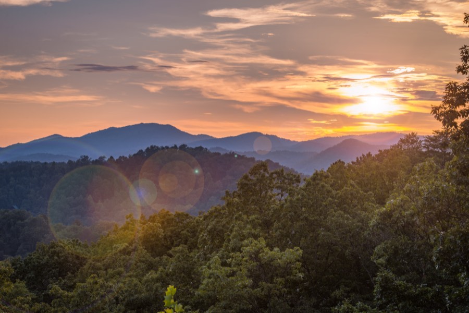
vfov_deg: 14.9
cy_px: 156
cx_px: 234
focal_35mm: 92
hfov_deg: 22.1
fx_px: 1198
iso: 125
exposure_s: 1/30
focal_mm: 92
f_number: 11
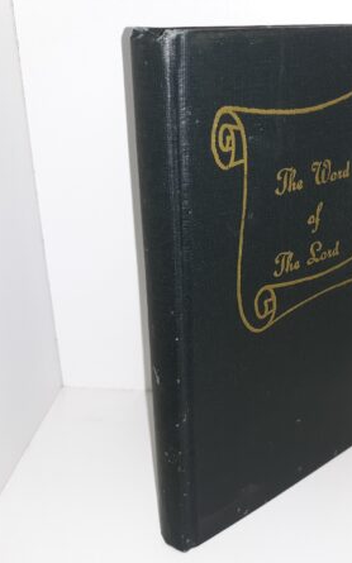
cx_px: 290
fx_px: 614
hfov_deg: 31.0
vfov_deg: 49.3
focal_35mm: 40
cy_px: 281
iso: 64
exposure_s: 1/120
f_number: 1.7
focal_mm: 3.7
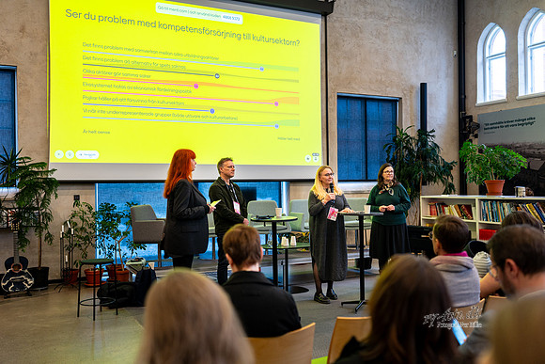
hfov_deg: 54.4
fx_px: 530
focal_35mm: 35
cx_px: 272
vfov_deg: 37.9
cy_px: 182
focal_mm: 35
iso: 500
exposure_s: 1/160
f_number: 2
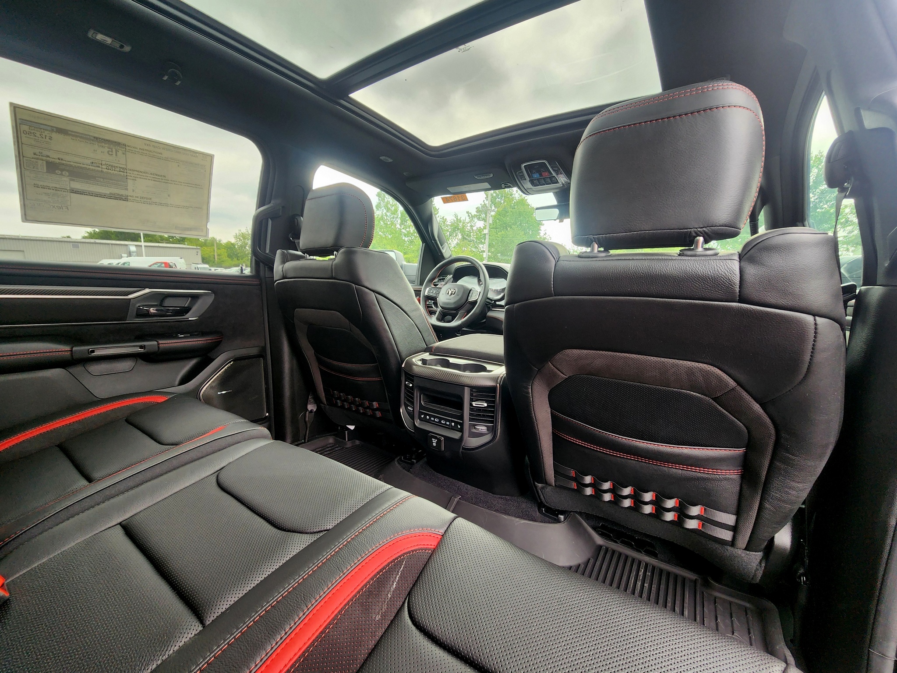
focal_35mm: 13
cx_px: 448
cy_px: 336
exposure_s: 1/60
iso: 64
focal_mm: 2.2
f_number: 2.2
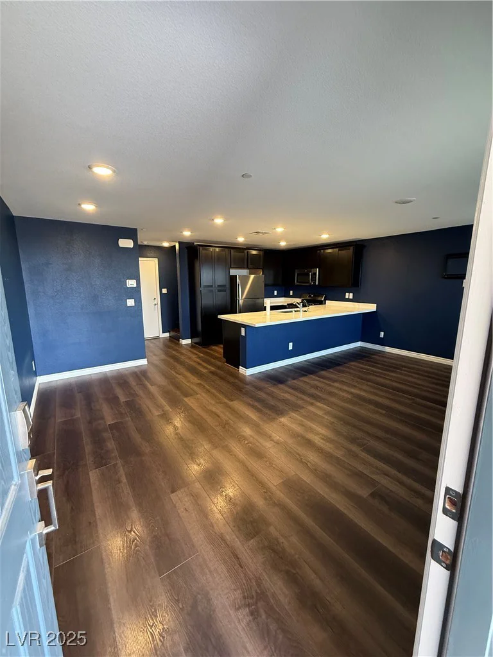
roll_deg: +0.3
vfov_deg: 102.1
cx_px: 246
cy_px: 328
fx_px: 266
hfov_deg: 85.7
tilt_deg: -9.3
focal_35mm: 14
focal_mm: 2.22
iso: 320
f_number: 2.2
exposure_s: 1/60
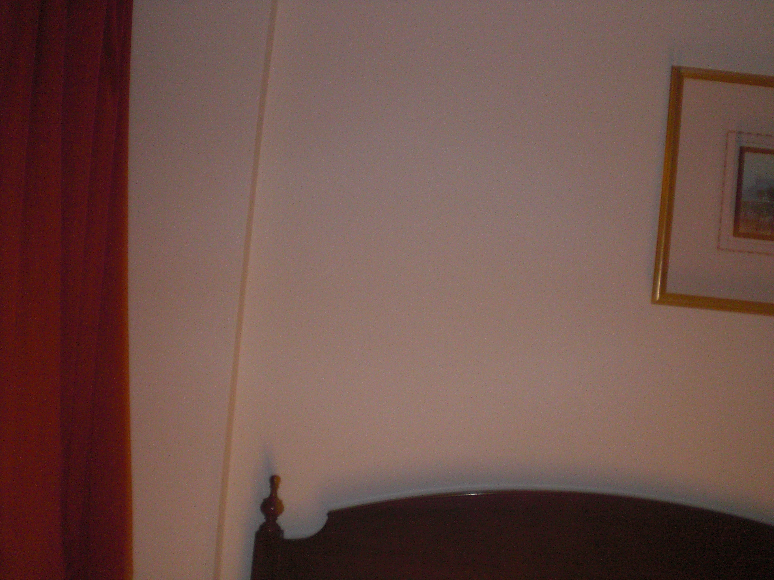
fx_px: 850
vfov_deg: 37.7
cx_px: 387
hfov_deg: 49.0
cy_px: 290
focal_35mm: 38
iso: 200
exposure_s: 1/30
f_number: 3.1
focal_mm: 6.3
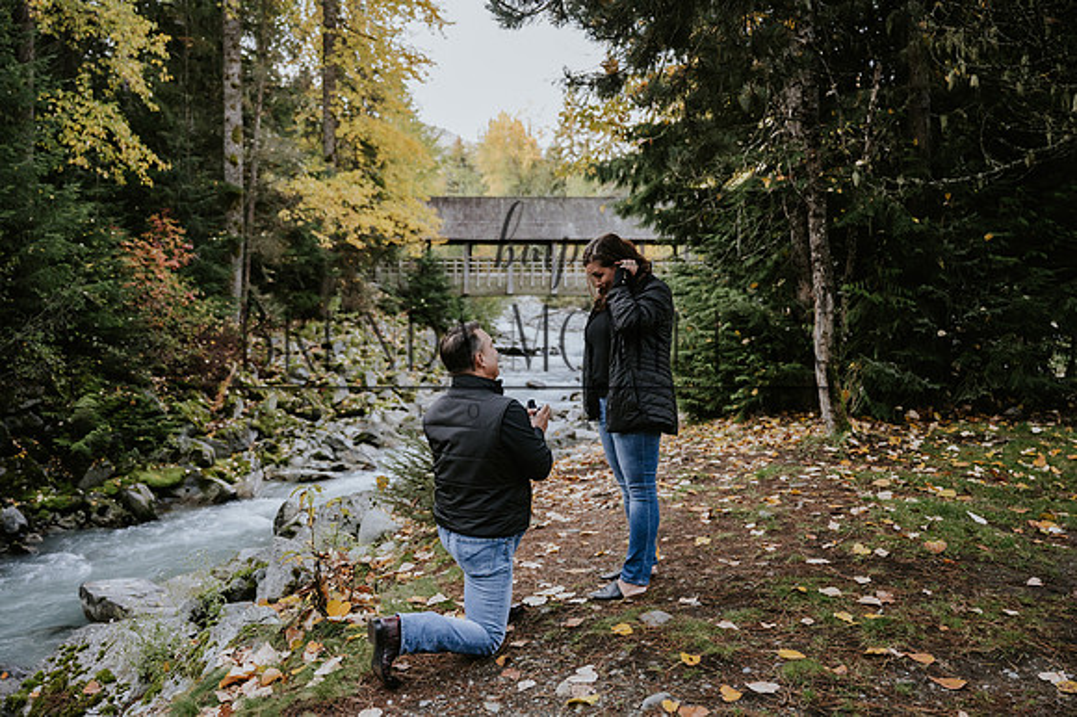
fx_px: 987
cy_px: 358
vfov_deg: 39.9
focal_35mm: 33
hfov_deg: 57.3
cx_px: 538
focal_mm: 33
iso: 1000
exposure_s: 1/500
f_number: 2.8
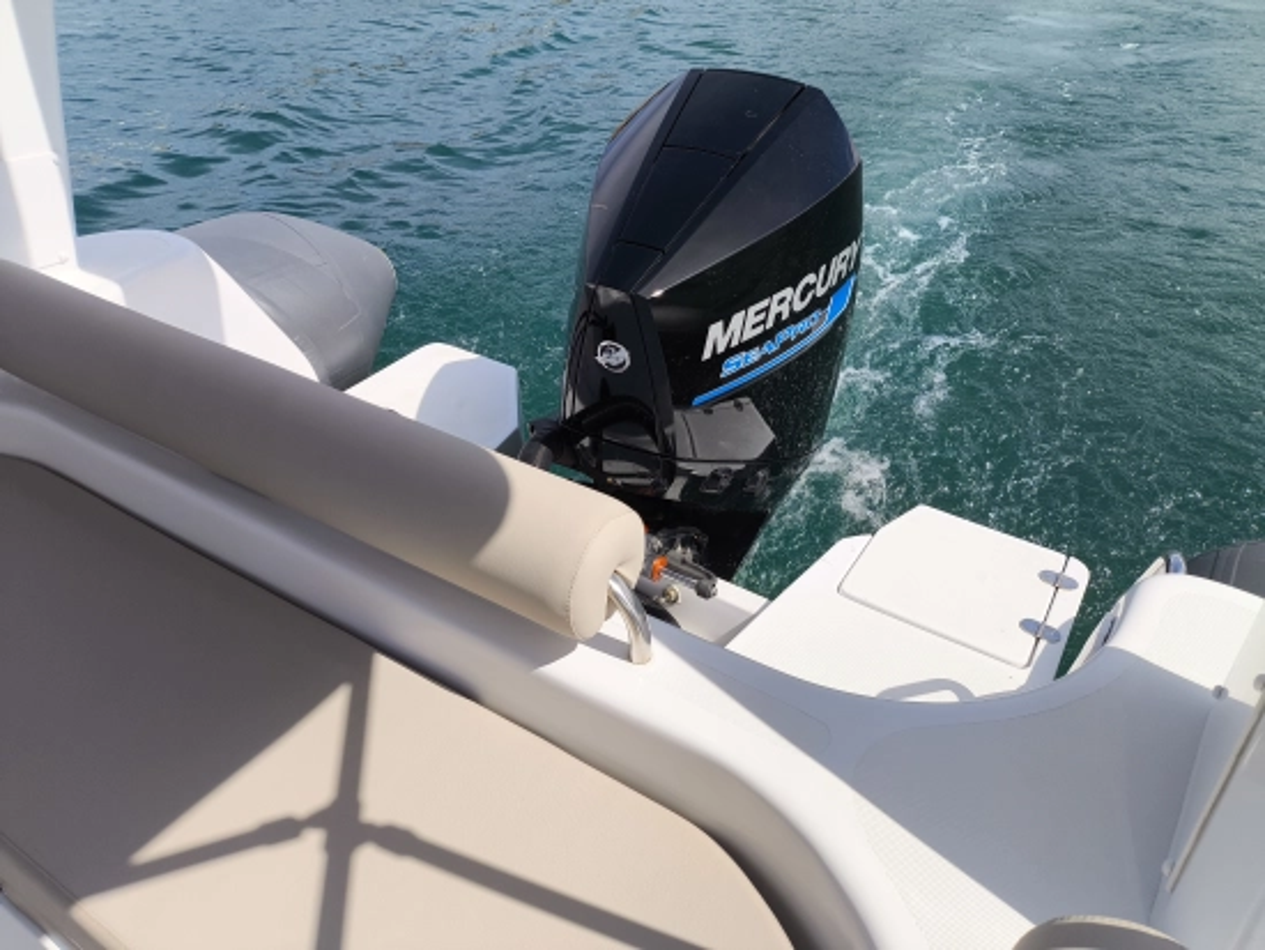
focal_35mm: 25
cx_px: 632
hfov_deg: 69.4
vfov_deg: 54.9
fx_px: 914
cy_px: 475
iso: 50
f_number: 1.7
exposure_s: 1/2703
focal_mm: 4.71
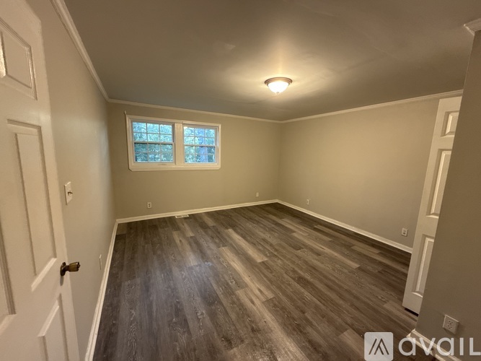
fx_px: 194
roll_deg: -1.8
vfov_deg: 85.7
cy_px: 180
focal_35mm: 14
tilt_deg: -8.5
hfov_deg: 102.1
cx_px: 240
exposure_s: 1/60
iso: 640
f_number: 2.2
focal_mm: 2.22
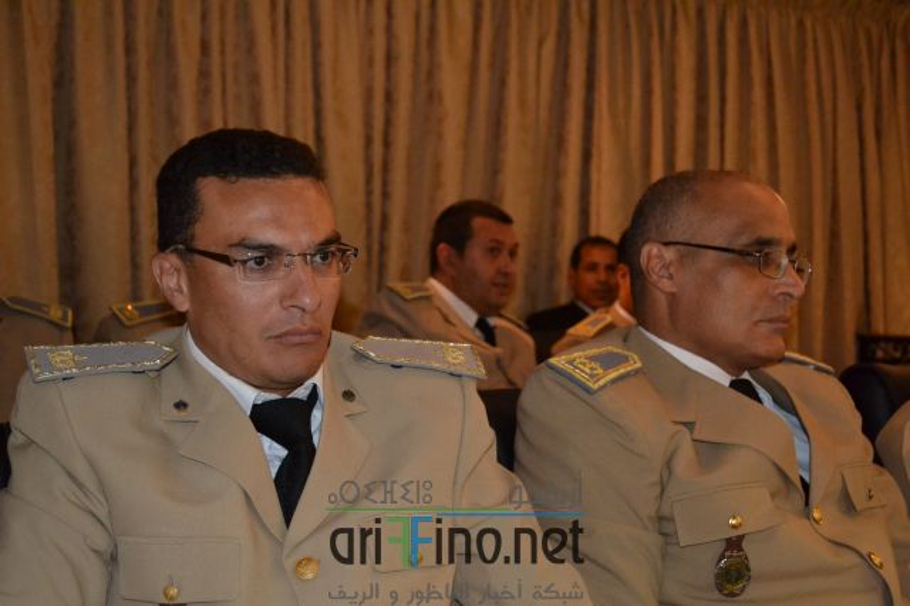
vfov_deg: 22.6
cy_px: 303
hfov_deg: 33.4
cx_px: 455
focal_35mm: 60
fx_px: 1516
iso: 3200
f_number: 5.3
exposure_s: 1/60
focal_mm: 40
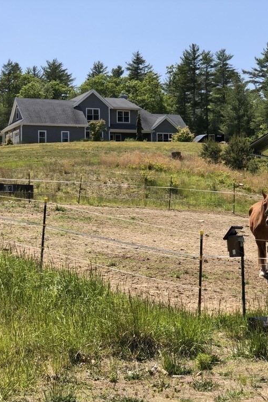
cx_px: 113
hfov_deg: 18.7
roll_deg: +0.8
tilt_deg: +0.2
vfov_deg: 27.7
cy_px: 203
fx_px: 815
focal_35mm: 73
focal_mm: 6
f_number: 2.4
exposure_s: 1/759
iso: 16
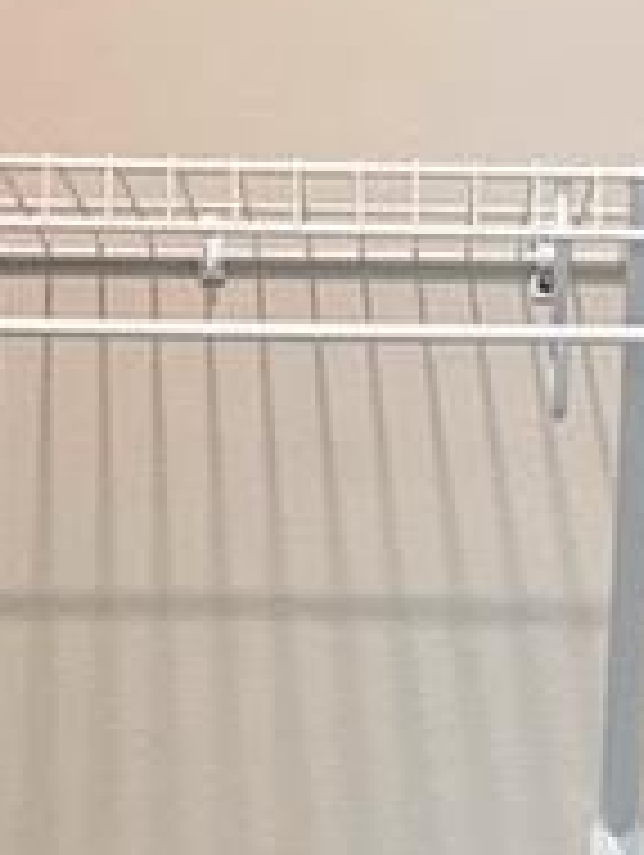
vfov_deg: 11.8
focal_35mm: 164
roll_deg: -0.7
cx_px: 500
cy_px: 1053
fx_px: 4059
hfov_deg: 9.1
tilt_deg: -4.5
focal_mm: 4.25
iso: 80
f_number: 1.8
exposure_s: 1/60
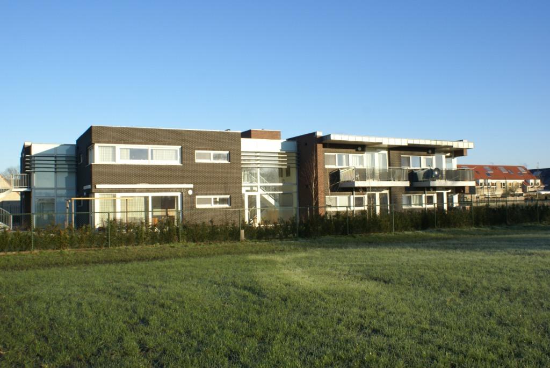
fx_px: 505
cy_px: 184
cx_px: 275
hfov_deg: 57.2
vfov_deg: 40.1
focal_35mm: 33
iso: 100
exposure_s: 1/80
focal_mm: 22
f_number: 10
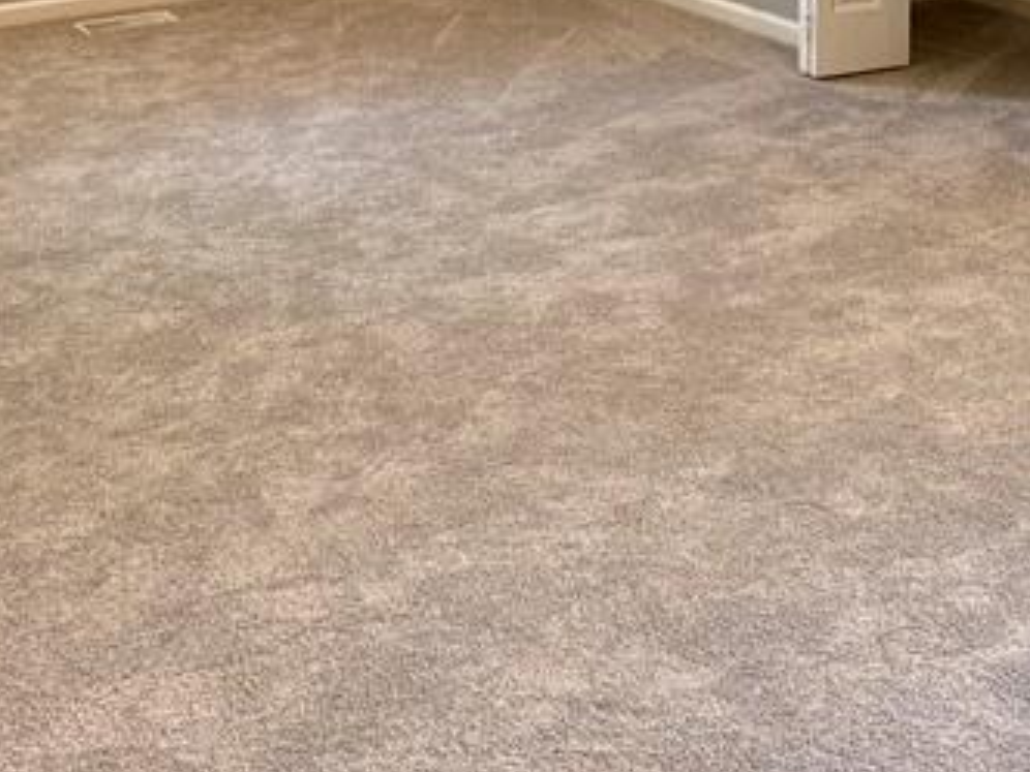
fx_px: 2202
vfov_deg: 18.9
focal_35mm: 74
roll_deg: +0.5
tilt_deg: -9.6
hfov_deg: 26.2
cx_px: 661
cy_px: -121
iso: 160
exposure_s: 1/60
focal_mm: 6.76
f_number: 1.78
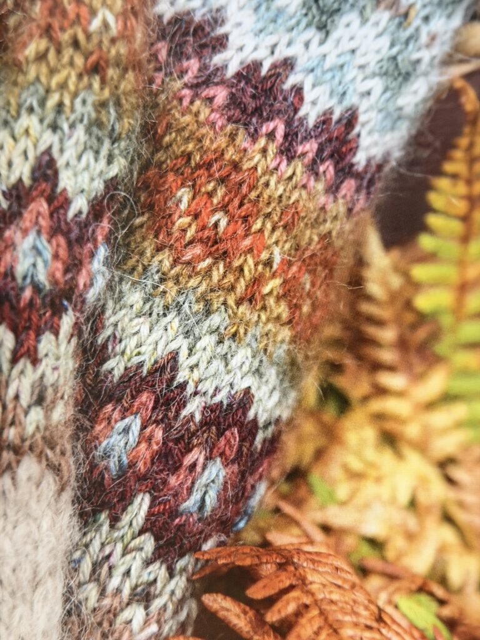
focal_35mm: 48
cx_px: 240
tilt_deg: -50.5
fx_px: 887
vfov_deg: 39.7
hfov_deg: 30.3
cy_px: 320
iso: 500
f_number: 1.78
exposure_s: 1/39
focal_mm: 6.76
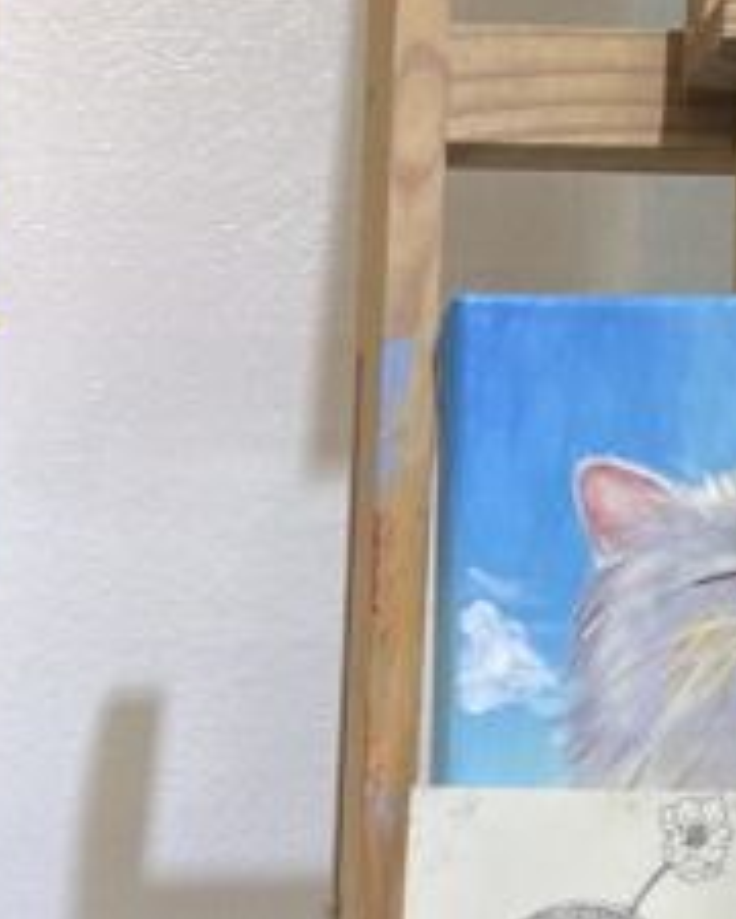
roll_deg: -2.2
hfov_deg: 12.6
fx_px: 3077
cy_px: 1989
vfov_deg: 13.7
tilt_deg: -16.2
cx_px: -548
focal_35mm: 113
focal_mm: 4.2
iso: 80
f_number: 1.6
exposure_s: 1/100
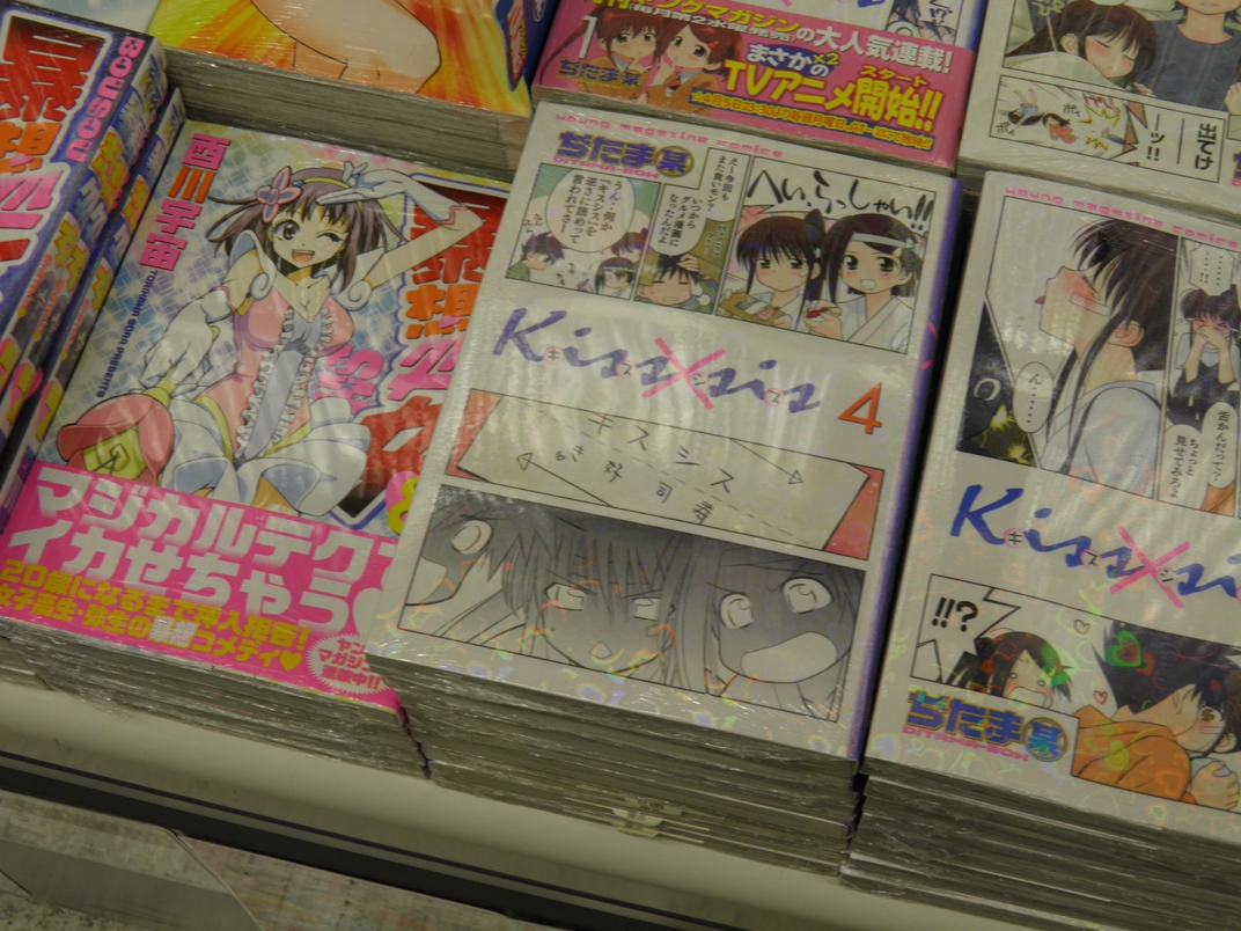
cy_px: 466
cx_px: 620
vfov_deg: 29.7
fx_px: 1757
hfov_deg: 38.9
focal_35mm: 49
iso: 50
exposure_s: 1/50
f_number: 3.5
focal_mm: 8.9
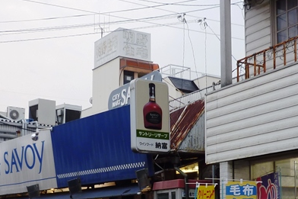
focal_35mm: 68
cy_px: 185
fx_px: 563
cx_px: 167
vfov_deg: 19.6
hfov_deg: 29.6
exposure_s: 1/50
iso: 80
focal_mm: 4.5
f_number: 2.8
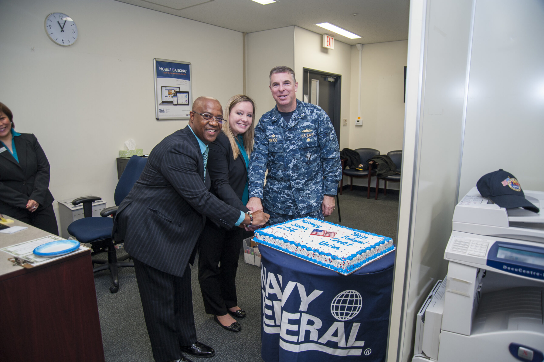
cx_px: 272
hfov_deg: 73.8
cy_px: 181
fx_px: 362
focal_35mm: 24
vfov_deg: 53.1
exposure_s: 1/80
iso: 400
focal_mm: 24
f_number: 4
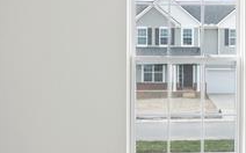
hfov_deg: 29.4
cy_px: 68
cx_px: 181
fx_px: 462
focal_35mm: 69
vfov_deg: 18.8
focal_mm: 14
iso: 64
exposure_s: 1/3.33
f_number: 9
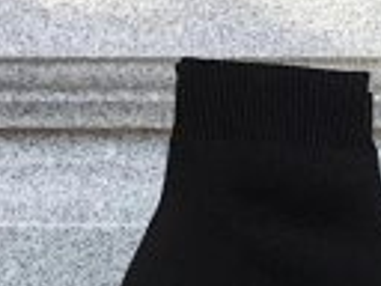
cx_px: 399
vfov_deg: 14.3
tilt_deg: -12.7
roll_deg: +0.6
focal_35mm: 97
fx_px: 1068
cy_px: 420
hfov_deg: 19.5
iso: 25
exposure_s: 1/100
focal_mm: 3.3
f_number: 2.4
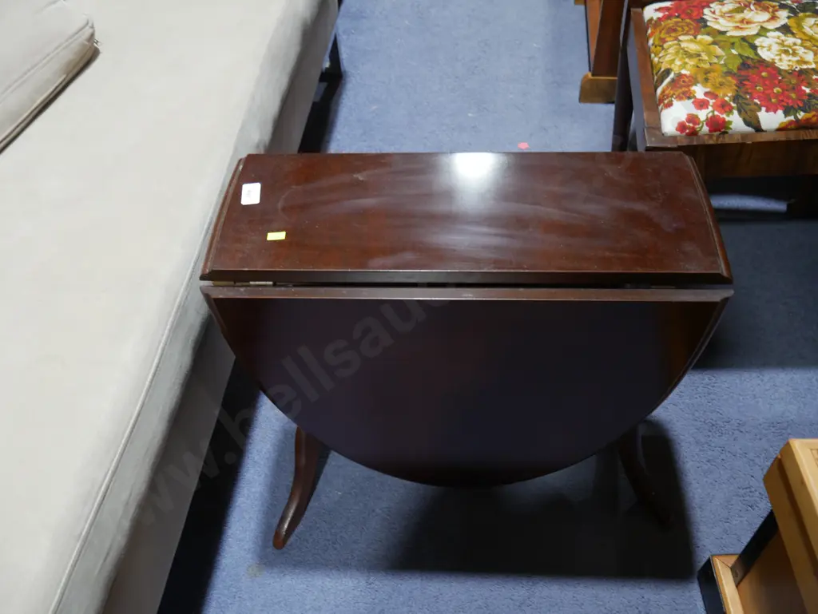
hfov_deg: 56.8
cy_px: 307
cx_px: 409
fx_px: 757
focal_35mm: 32
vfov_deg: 44.2
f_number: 3.6
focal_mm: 16
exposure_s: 1/60
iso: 400
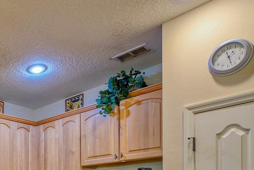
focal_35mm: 38
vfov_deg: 29.4
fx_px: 268
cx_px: -22
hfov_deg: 41.2
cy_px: 211
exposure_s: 1/4
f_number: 9
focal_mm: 14
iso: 400
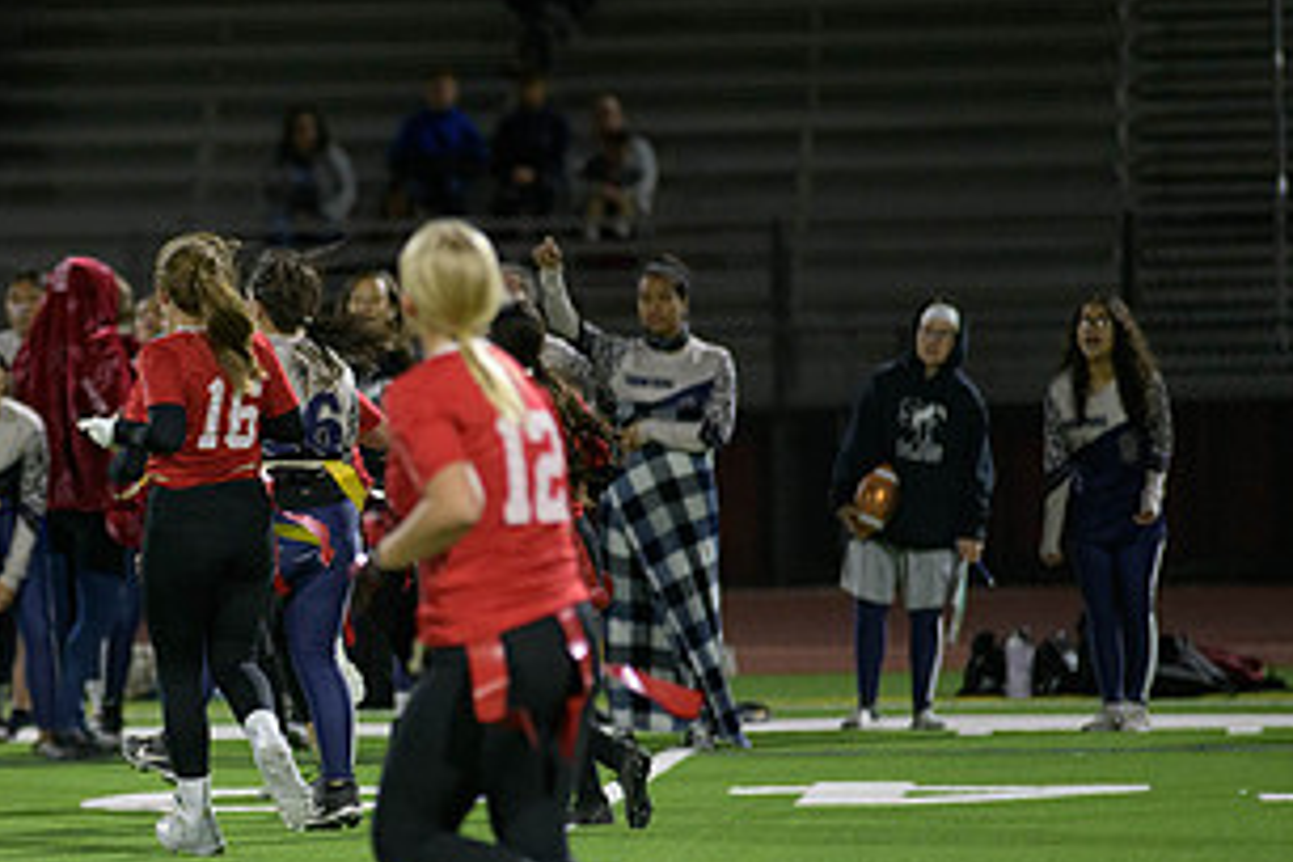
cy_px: 458
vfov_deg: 3.6
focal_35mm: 379
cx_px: 190
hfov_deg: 5.4
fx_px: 13611
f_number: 2.8
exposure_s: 1/640
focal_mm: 200
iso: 3200
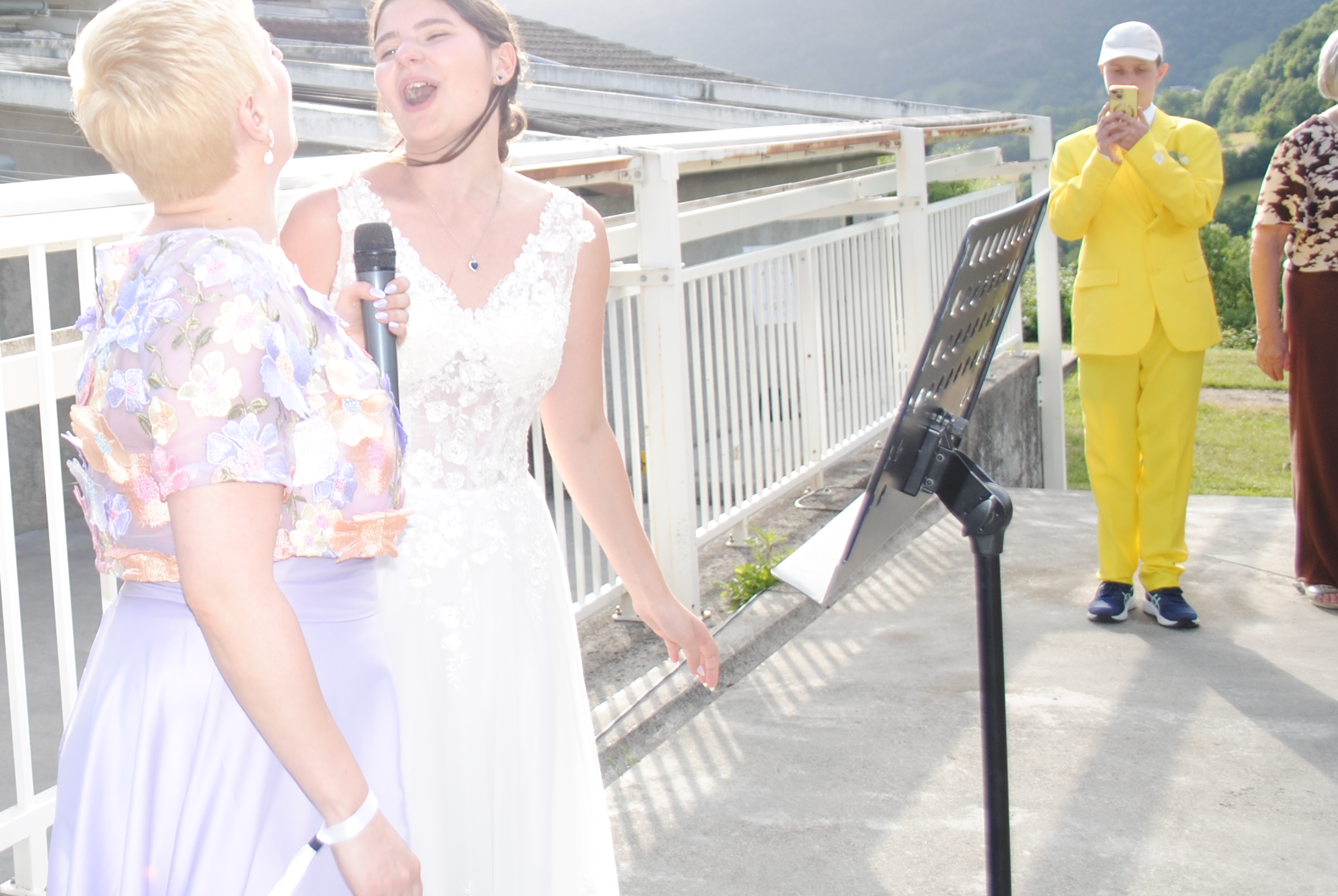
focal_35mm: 53
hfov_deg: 35.8
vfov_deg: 25.1
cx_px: 204
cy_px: 167
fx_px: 1972
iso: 100
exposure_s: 1/200
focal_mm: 20
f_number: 8
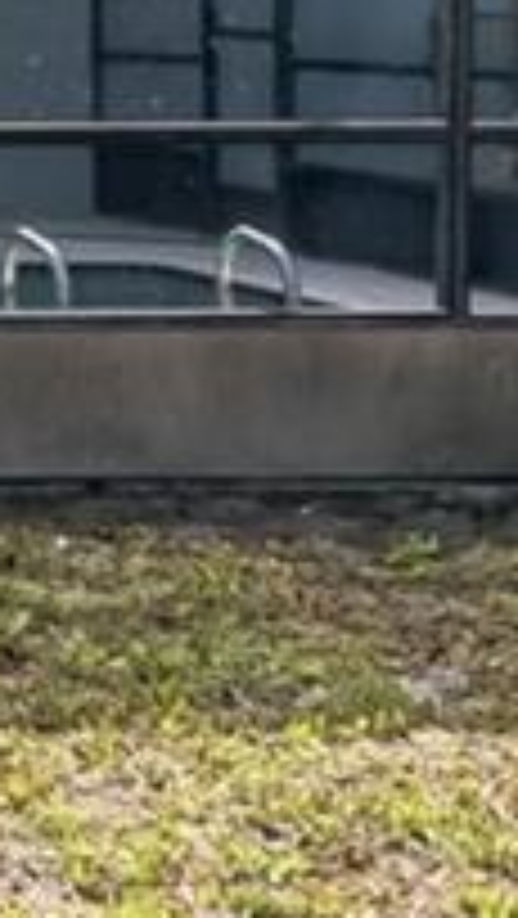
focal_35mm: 126
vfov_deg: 16.7
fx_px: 3078
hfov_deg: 8.1
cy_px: 40
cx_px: -1104
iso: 250
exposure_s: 1/400
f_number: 7.1
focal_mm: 15.4
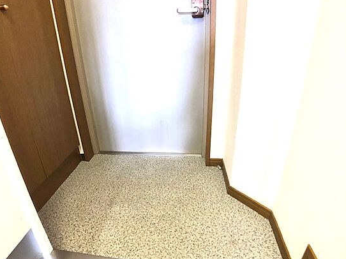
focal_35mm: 31
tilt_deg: -25.3
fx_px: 310
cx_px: 169
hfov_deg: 58.4
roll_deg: +4.3
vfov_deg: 45.4
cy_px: 140
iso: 100
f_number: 1.8
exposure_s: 1/11
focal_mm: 3.99
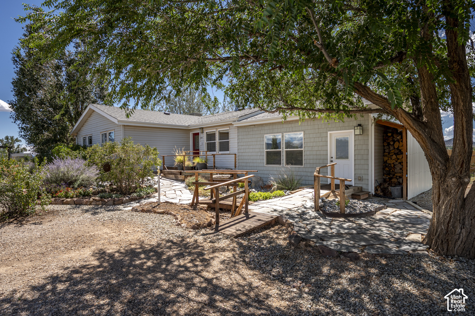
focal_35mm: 20
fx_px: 264
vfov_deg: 61.9
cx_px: 238
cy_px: 158
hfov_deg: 84.0
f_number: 13
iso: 250
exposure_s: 1/250
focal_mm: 20
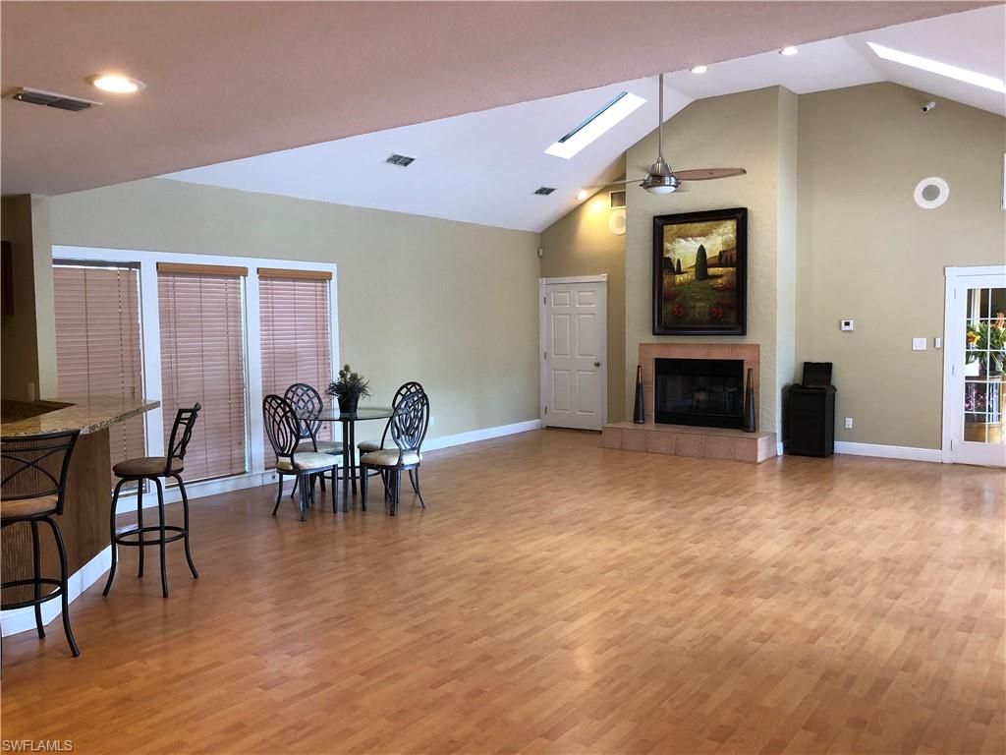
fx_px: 814
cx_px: 503
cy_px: 378
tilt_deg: -3.9
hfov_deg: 63.4
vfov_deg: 49.7
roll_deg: +1.2
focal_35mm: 28
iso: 40
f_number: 1.8
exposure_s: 1/15
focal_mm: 4
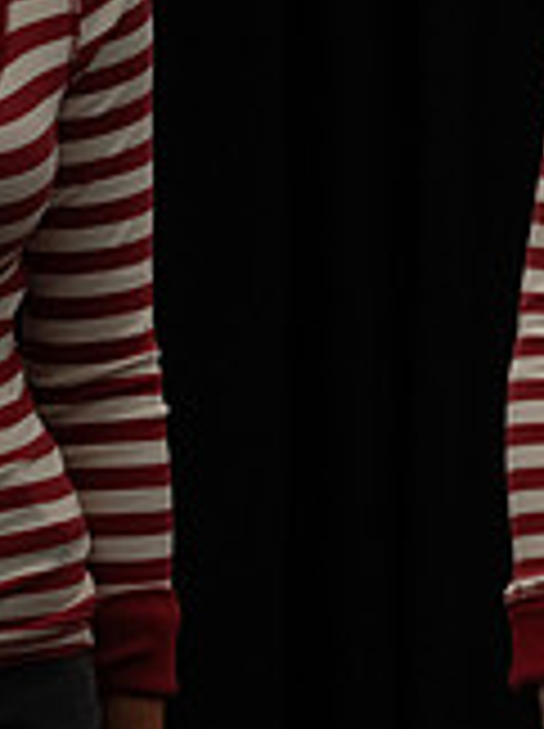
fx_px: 15337
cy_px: 256
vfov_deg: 2.7
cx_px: 1290
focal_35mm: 730
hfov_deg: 2.0
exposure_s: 1/160
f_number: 6
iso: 4000
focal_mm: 212
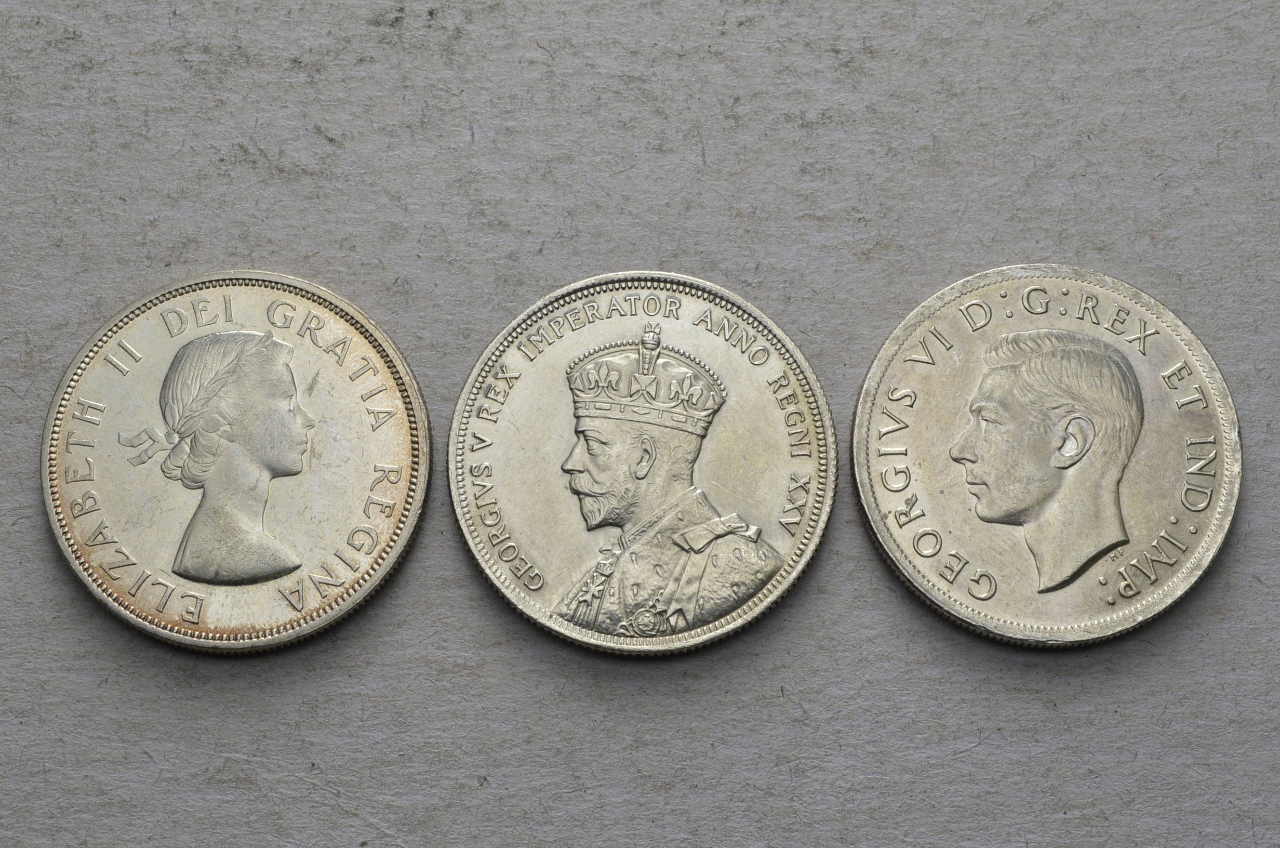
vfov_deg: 23.7
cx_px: 640
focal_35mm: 57
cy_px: 424
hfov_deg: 35.1
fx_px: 2022
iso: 400
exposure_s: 1/250
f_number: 14
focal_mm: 38
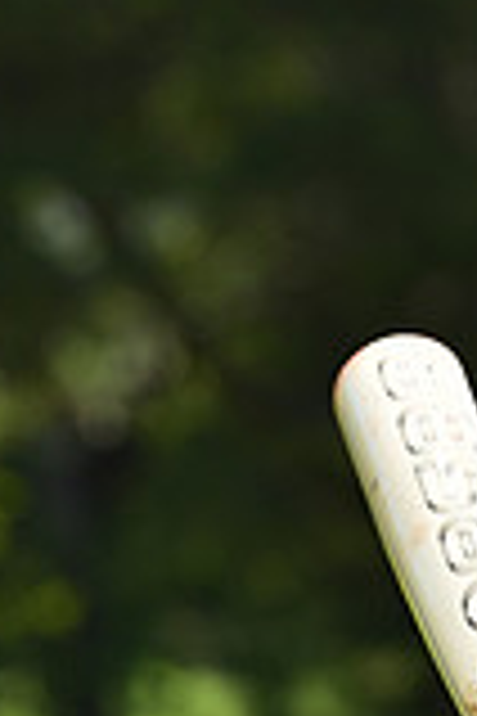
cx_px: 767
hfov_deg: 2.8
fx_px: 9817
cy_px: 1027
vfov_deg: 4.2
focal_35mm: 494
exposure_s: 1/200
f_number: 5.6
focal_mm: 135
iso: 80
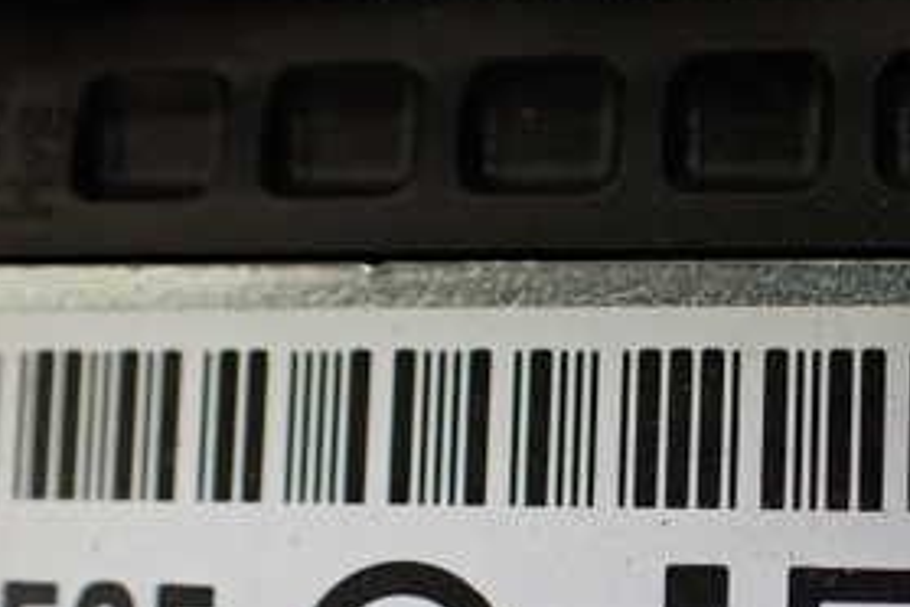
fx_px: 1693
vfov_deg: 20.0
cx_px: 744
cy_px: 529
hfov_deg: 29.3
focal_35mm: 67
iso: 320
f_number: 2.3
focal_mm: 5.4
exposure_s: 1/125
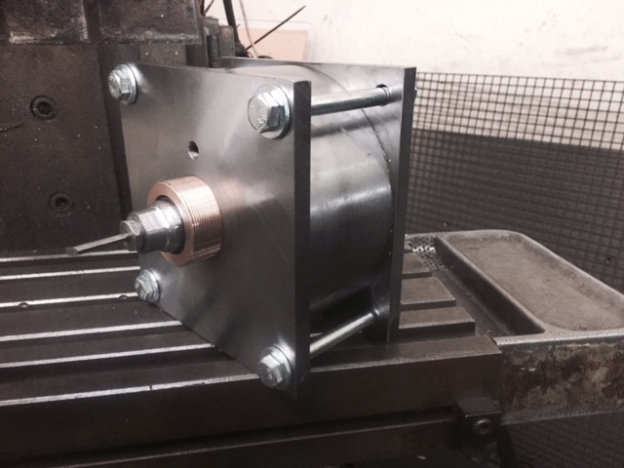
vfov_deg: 48.2
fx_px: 523
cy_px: 234
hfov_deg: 61.7
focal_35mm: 29
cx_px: 312
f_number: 2.2
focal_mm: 4.15
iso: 200
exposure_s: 1/30
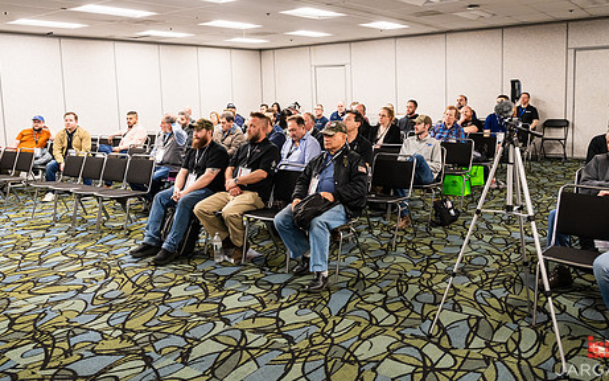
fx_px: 531
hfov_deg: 59.7
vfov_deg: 39.2
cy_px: 149
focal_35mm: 32
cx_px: 299
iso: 2500
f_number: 4
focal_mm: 24
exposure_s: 1/200
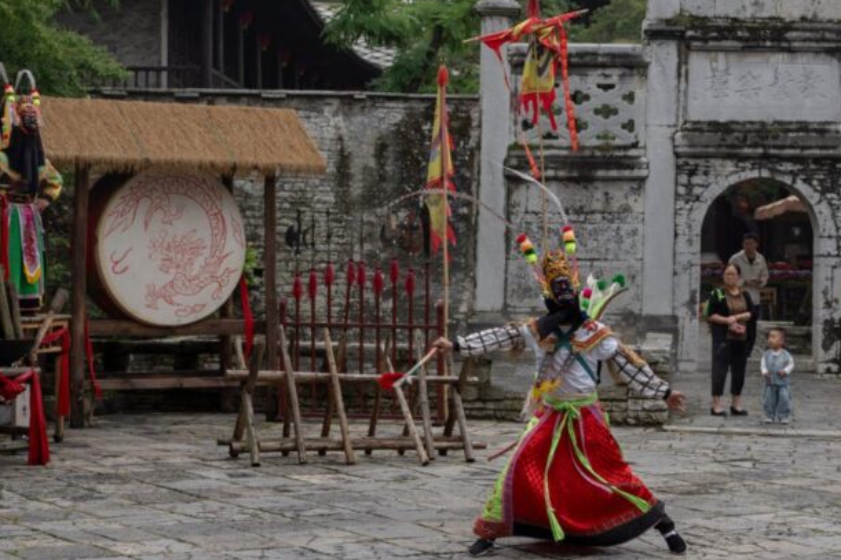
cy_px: 260
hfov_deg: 23.1
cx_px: 526
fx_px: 2055
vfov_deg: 15.5
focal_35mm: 88
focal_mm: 70
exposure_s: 1/320
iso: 400
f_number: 5
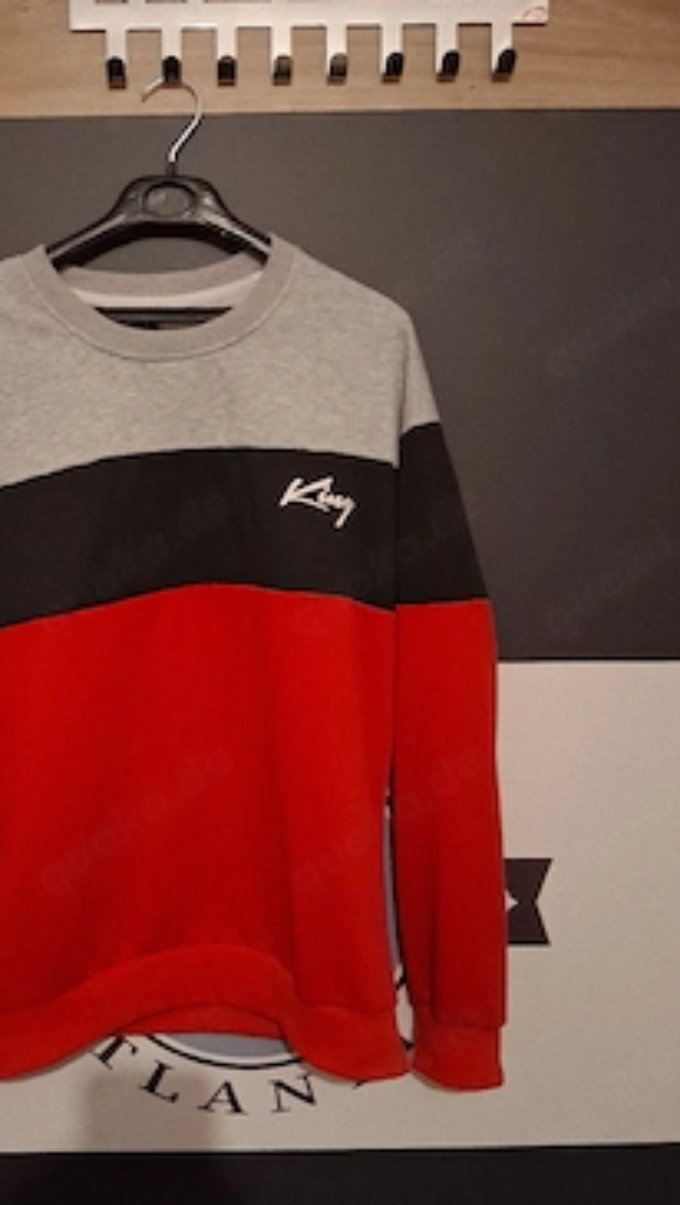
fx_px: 991
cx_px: 205
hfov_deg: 37.3
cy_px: 598
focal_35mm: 31
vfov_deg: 62.6
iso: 1000
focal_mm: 3.98
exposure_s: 1/20
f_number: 1.8
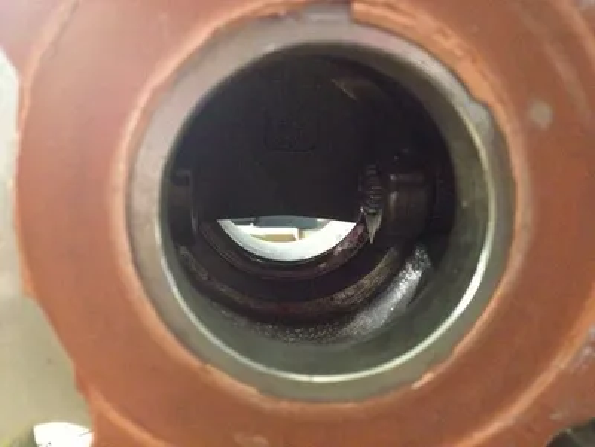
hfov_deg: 52.6
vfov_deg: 40.7
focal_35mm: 35
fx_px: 602
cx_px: 298
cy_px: 224
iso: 800
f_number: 2.4
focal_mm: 4.28
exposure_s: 1/15
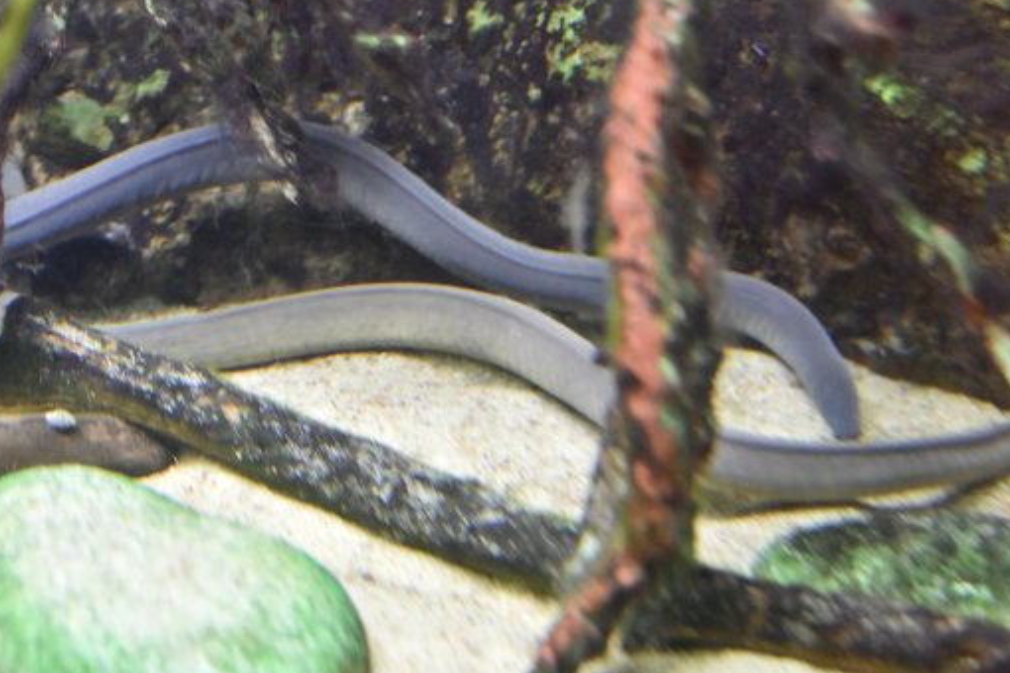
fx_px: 1515
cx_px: 436
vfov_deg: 25.0
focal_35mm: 54
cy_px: 299
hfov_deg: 36.8
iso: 6400
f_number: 4.2
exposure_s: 1/50
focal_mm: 45
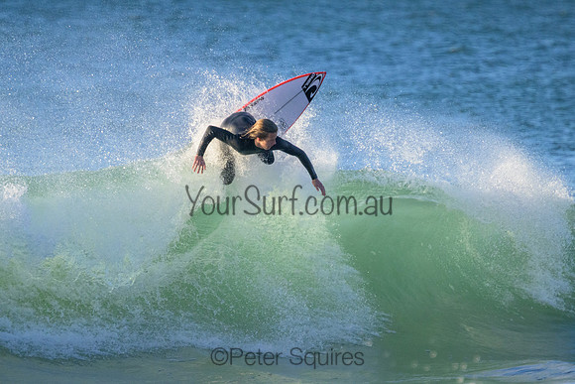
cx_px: 272
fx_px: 15064
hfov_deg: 2.2
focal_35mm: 943
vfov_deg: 1.5
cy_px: 158
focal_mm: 800
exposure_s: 1/2000
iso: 5000
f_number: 11
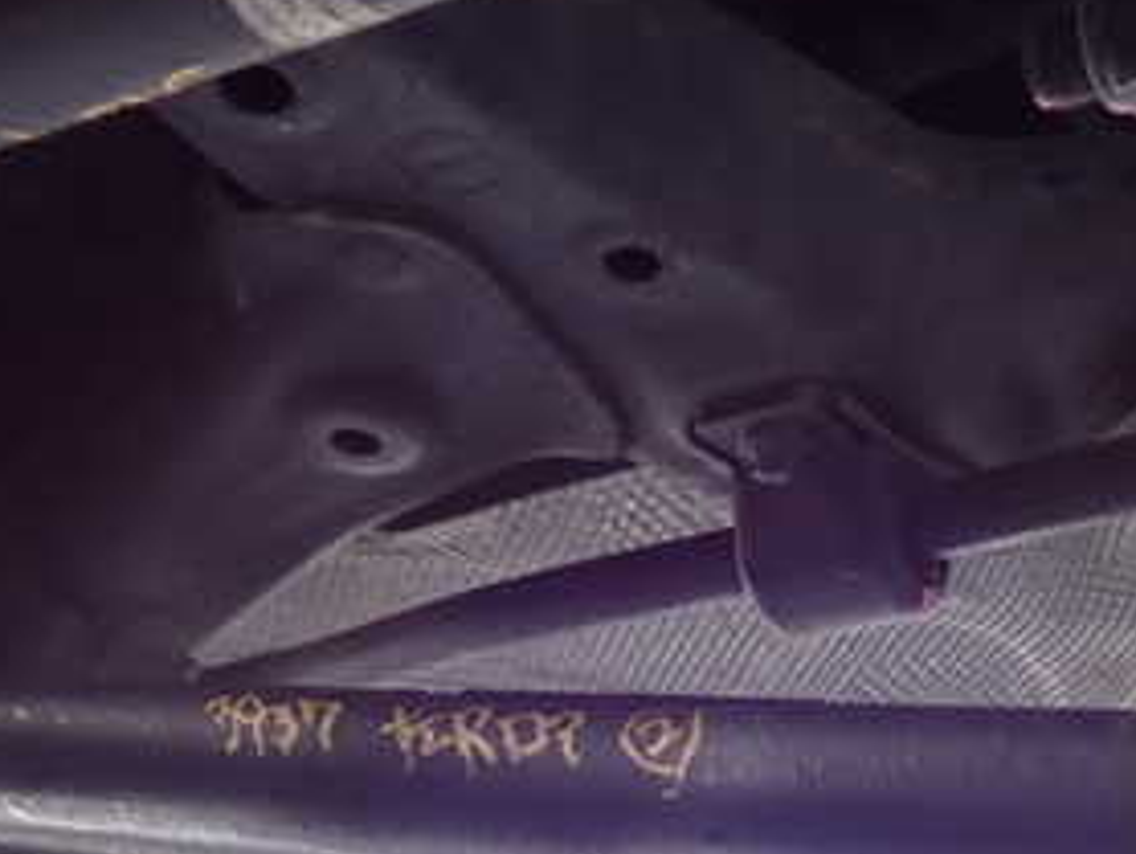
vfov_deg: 20.8
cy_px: 793
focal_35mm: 69
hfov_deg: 28.0
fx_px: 2266
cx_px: 744
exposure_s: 1/60
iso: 125
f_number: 2.4
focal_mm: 5.79
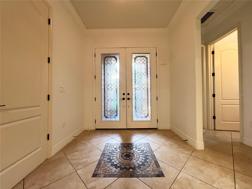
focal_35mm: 13
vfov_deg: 89.9
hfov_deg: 106.2
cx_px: 126
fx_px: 95
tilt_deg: +0.8
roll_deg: +0.3
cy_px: 94
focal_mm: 1.57
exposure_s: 1/60
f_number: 1.8
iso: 200
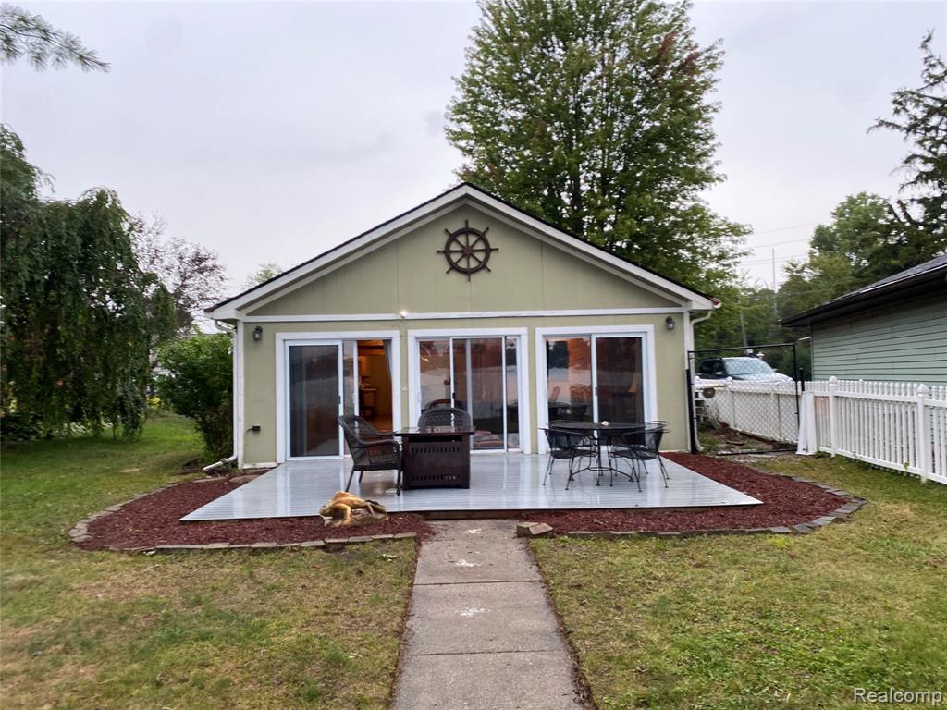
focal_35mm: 26
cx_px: 474
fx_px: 711
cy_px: 355
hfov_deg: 67.3
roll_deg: +2.3
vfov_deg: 53.1
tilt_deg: +1.1
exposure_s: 1/121
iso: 125
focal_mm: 4.25
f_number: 1.8
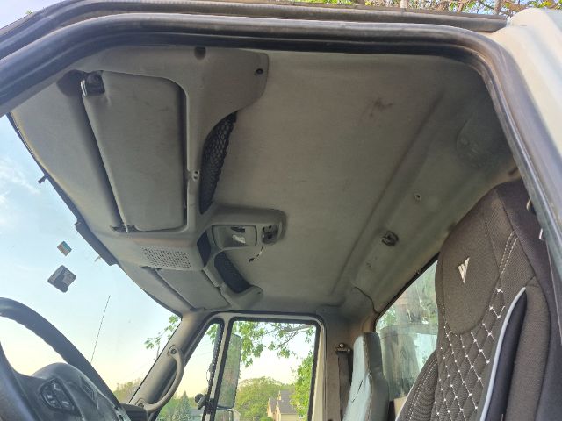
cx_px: 281
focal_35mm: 23
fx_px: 373
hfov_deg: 73.9
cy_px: 210
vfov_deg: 58.9
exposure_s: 1/120
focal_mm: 5.4
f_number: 1.8
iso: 160
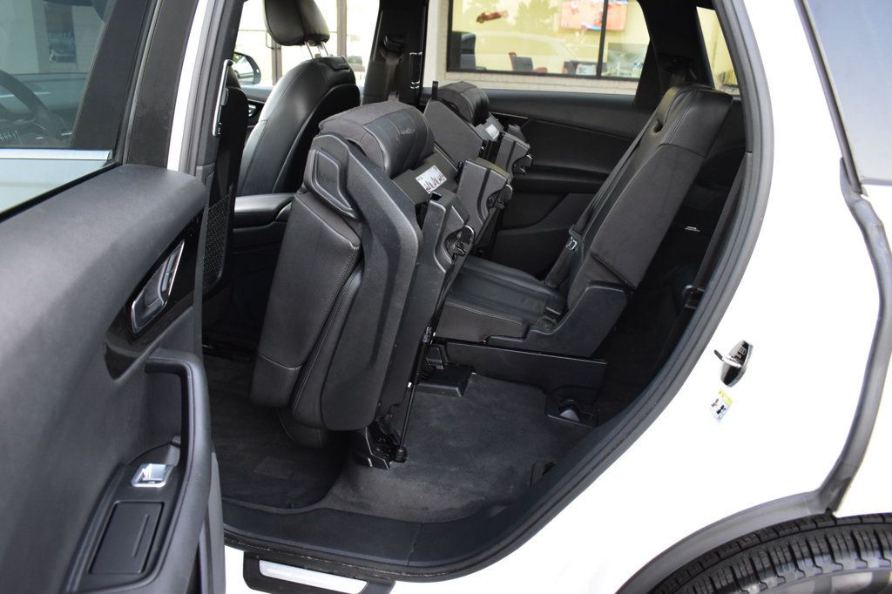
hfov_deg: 67.4
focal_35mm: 27
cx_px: 446
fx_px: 669
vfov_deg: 47.9
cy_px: 297
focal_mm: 18
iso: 1600
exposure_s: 1/15
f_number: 6.3
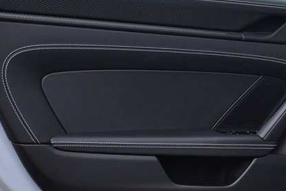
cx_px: 198
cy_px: 92
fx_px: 544
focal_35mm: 68
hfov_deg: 29.2
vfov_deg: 19.9
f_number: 4.2
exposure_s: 1/40
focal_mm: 24.5
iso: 1400
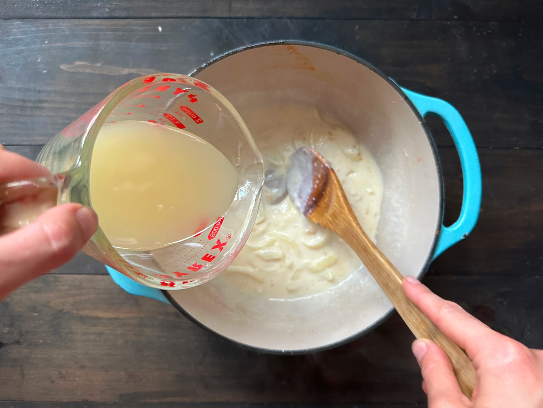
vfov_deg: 56.8
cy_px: 204
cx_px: 272
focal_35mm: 24
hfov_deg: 71.6
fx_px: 376
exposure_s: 1/60
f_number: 1.78
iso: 400
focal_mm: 6.86
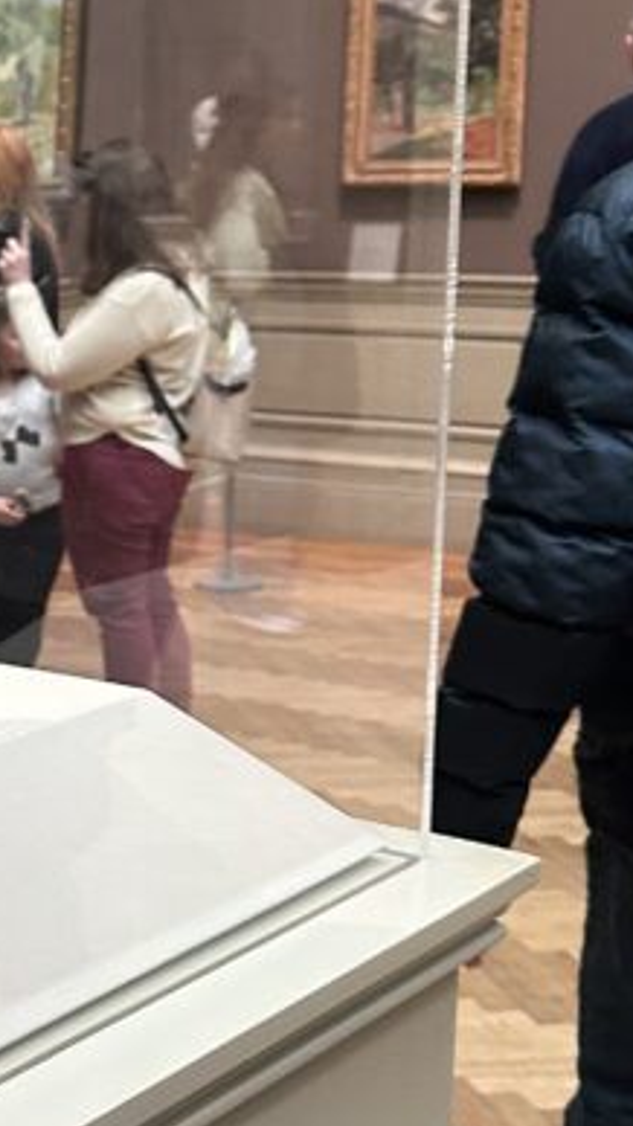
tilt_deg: -10.2
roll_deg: +1.8
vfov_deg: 30.6
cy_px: 592
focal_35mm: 69
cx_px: -343
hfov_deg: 15.9
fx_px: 2061
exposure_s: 1/60
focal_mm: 6.86
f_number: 1.78
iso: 250
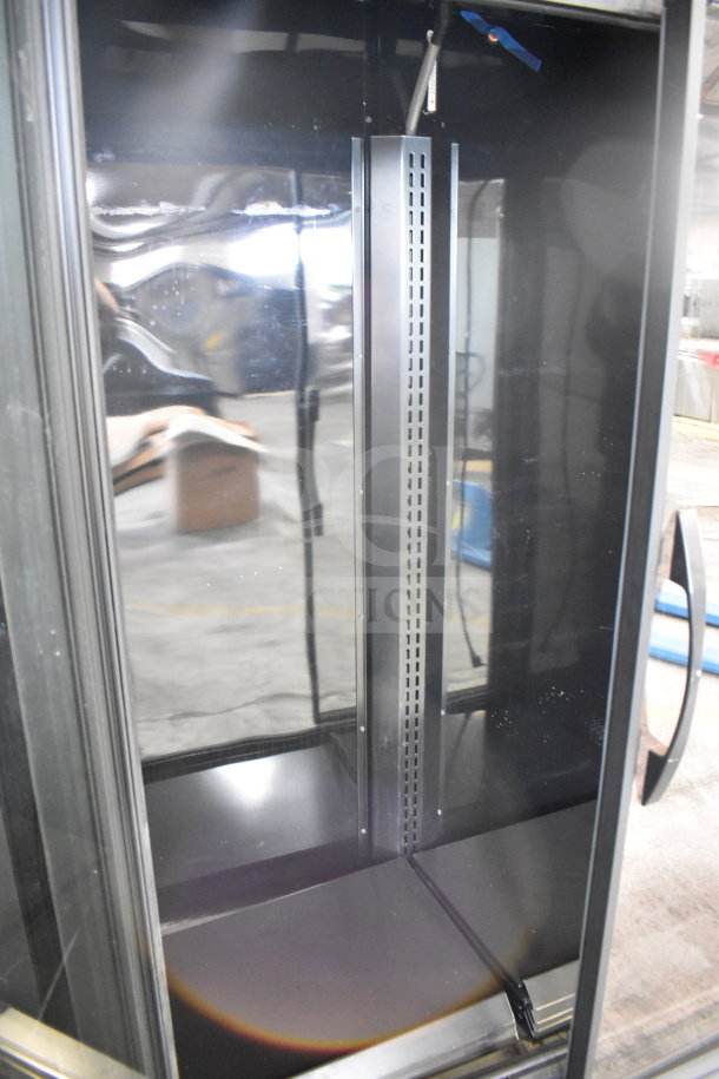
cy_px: 540
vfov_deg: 67.4
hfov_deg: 47.9
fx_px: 809
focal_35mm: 27
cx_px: 360
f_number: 3.5
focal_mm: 18
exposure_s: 1/30
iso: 5600
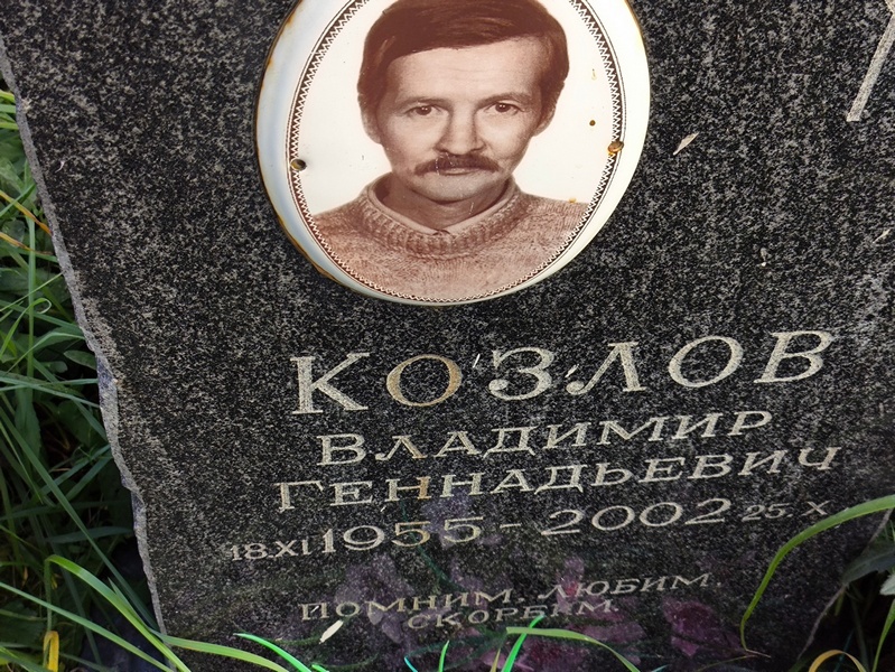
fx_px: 1293
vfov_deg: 29.1
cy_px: 336
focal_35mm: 50
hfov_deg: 38.2
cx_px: 448
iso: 50
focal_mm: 4.71
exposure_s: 1/266
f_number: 1.7
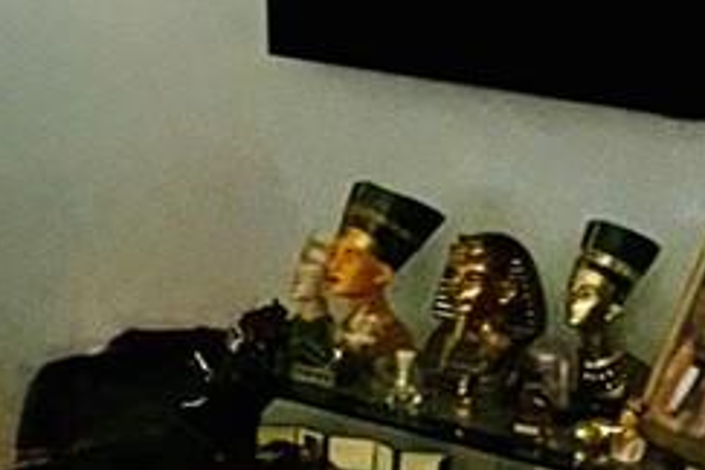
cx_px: -720
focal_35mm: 171
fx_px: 3348
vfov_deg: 8.0
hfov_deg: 10.9
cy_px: 20
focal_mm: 5.1
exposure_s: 1/30
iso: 800
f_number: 1.6
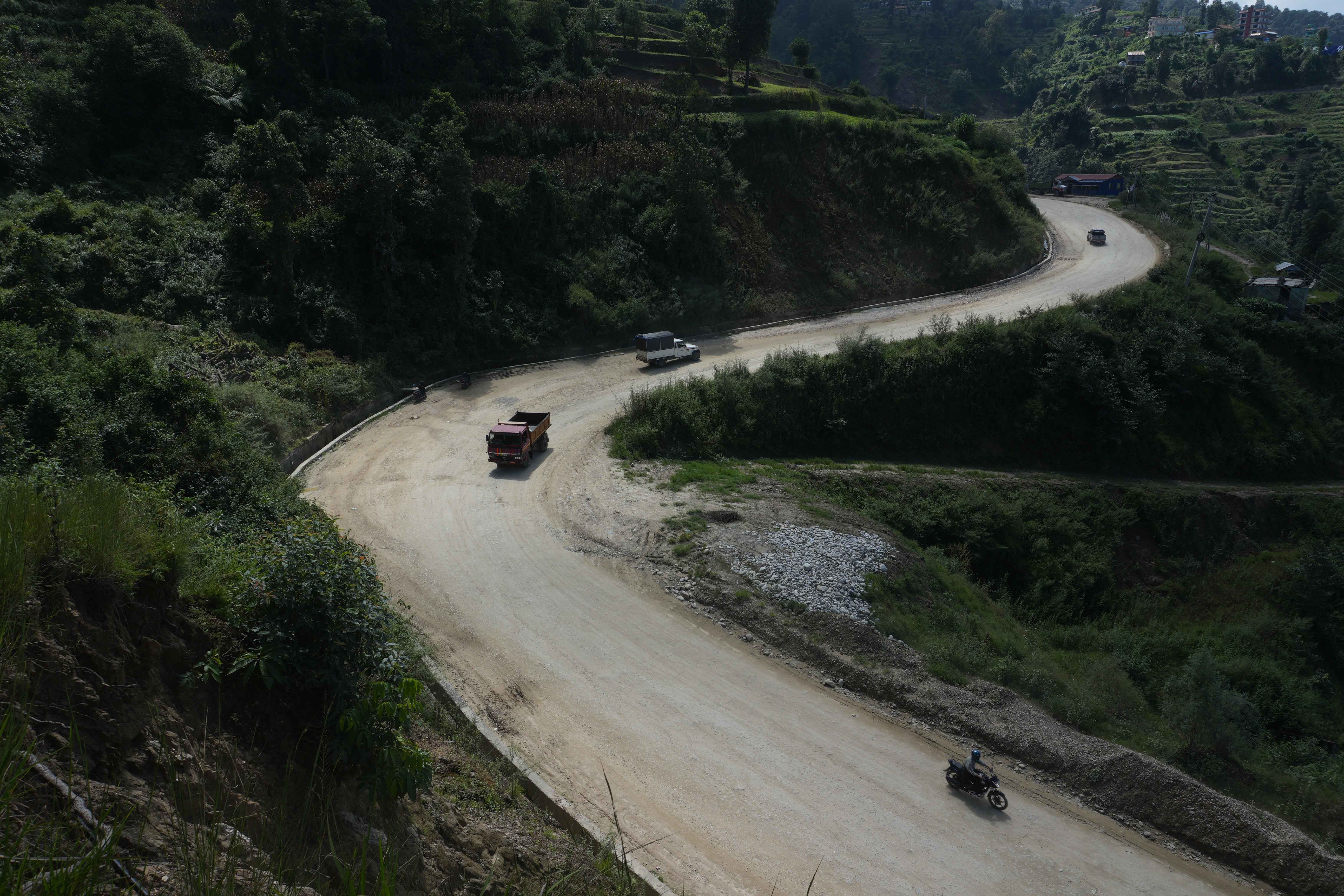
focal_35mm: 24
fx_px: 896
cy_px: 448
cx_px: 672
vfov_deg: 53.1
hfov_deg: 73.7
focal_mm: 16
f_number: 11
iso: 100
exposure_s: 1/160
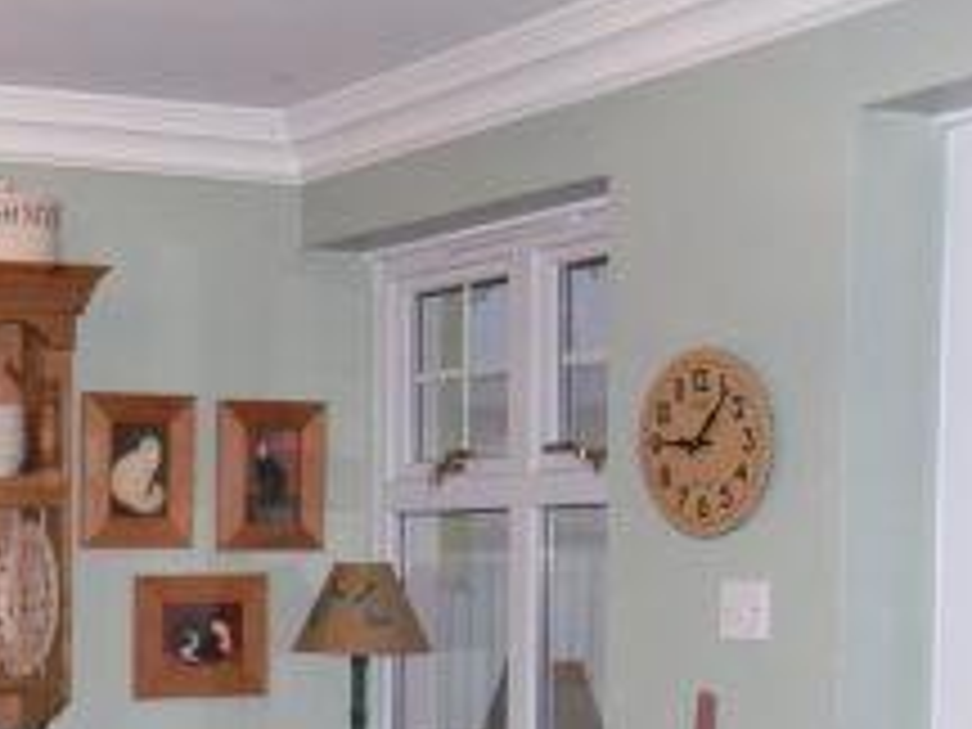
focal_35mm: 81
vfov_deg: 17.6
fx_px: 2274
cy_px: 803
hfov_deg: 22.8
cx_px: -81
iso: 400
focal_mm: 6.3
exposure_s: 1/45
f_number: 3.5
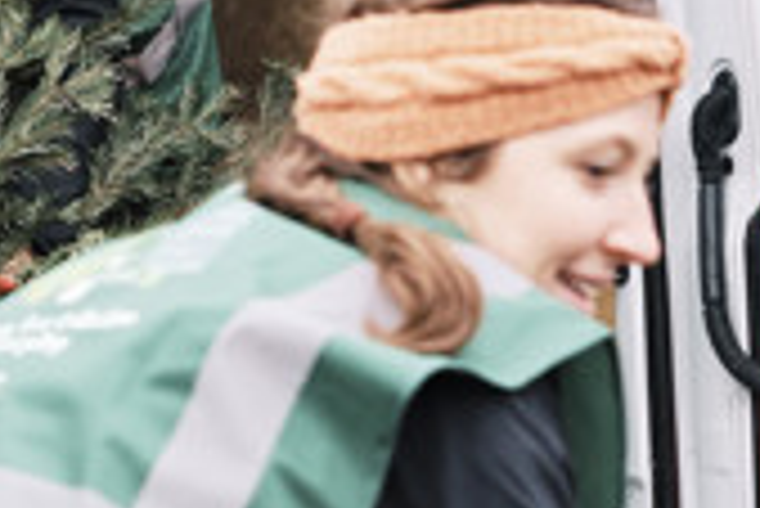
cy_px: -265
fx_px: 4500
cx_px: -184
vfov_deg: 6.4
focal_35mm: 213
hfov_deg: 9.5
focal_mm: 33
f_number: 2.5
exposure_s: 1/250
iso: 640
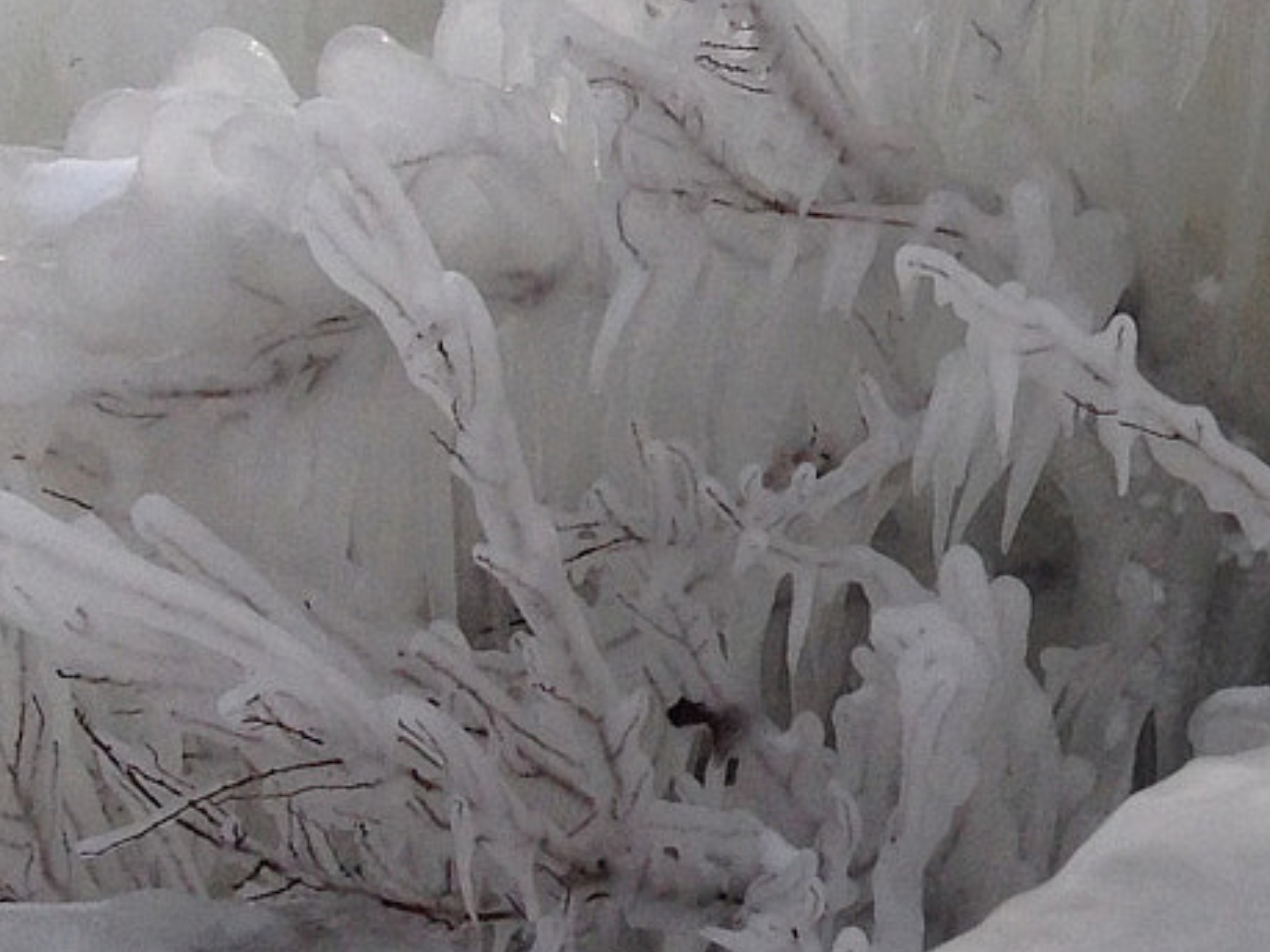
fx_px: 4475
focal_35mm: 122
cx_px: 1804
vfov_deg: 12.0
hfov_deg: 15.2
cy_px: -30
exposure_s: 1/2123
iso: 50
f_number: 2.4
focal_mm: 4.28
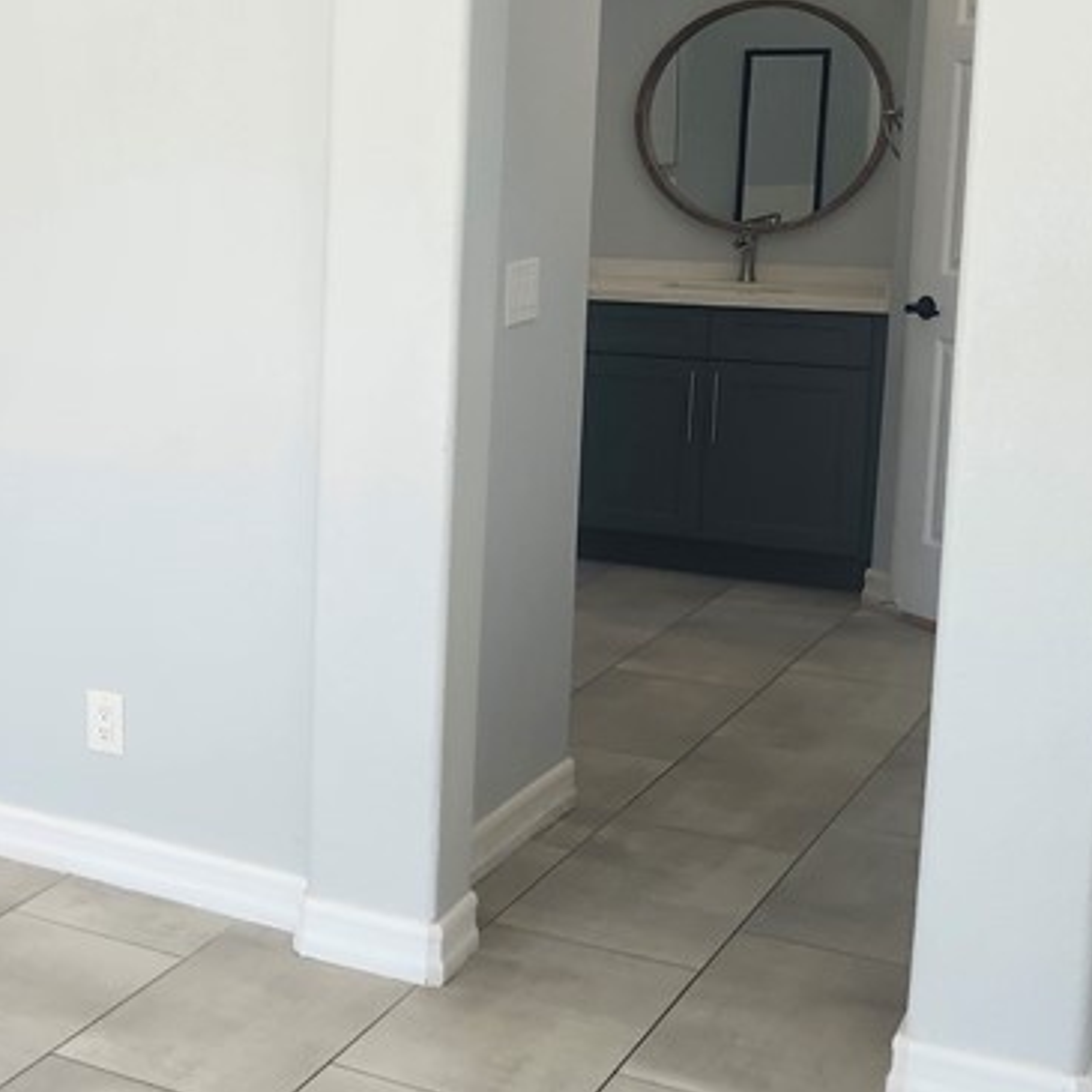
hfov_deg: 26.0
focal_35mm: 57
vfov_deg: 29.9
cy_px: 377
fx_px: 2034
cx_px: -302
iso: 125
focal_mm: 5.54
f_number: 1.8
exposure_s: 1/180
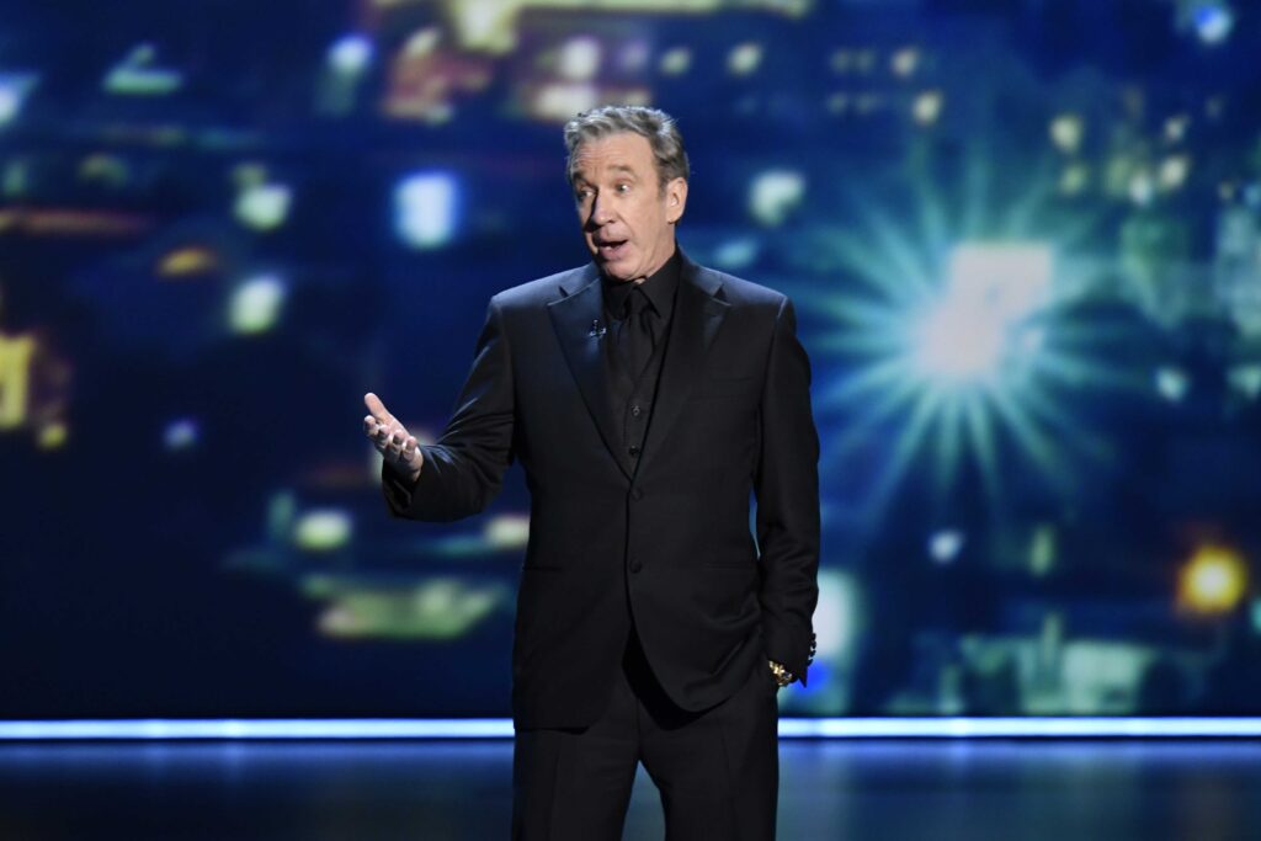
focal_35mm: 900
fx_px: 31527
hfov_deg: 2.3
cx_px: 630
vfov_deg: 1.5
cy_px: 420
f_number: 4
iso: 3200
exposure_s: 1/200
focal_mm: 600
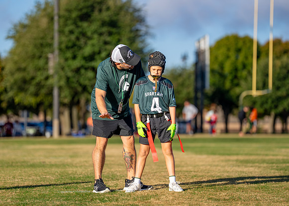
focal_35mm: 179
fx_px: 1469
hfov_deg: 11.2
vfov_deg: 8.0
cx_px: 137
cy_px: 102
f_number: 2.8
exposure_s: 1/3200
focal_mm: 158
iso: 200
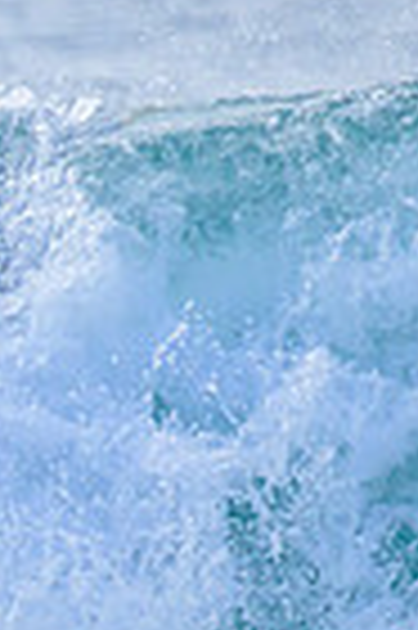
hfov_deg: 0.4
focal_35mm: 3322
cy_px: 520
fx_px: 57997
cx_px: -607
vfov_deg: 0.6
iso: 2000
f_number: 11
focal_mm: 800
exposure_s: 1/2000
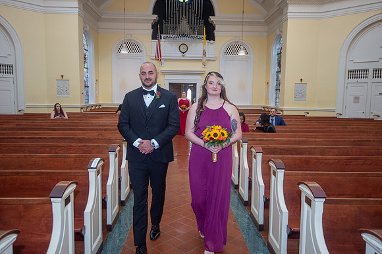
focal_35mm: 29
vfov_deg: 44.9
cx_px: 191
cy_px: 127
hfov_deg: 63.7
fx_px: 308
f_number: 4
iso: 1000
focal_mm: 29
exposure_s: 1/125
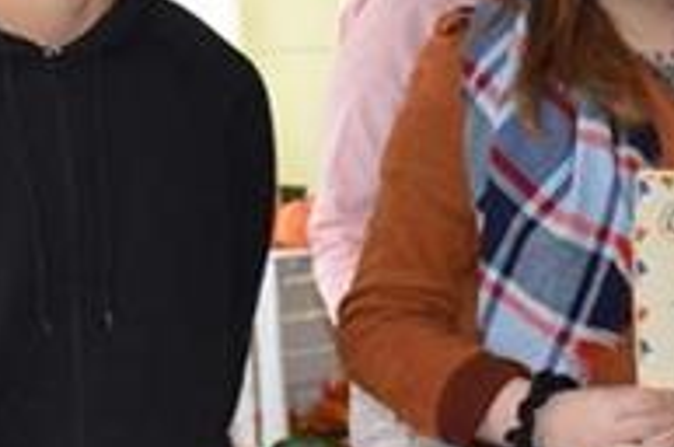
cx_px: 660
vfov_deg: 8.0
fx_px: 3215
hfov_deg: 11.9
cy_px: 187
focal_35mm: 172
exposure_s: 1/60
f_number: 4.5
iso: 2000
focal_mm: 34
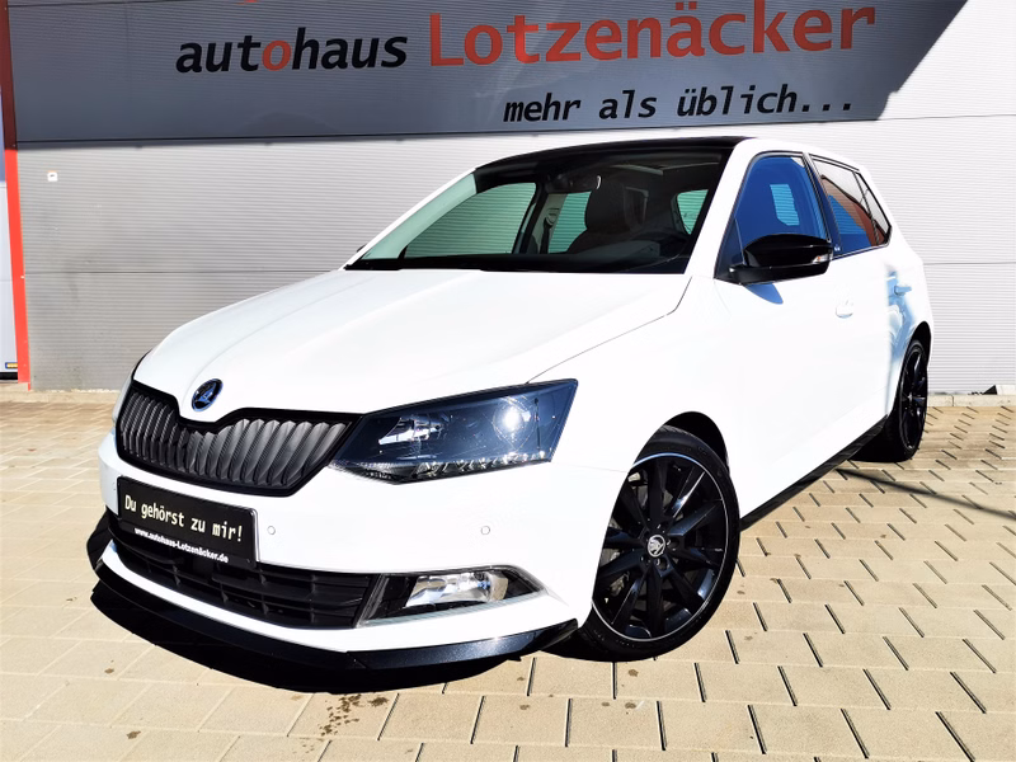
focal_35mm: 30
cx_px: 508
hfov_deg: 60.0
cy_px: 381
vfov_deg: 46.8
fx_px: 881
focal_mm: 5.58
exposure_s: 1/3636
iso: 50
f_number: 1.8
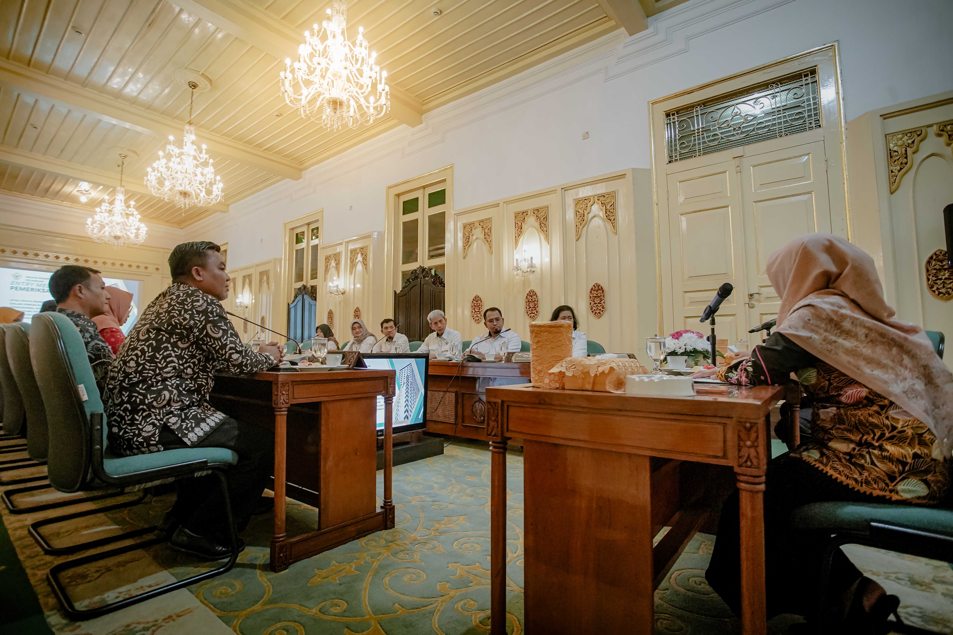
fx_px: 503
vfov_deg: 64.6
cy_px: 318
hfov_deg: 86.9
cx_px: 476
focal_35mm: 19
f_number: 4
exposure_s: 1/100
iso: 4000
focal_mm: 19
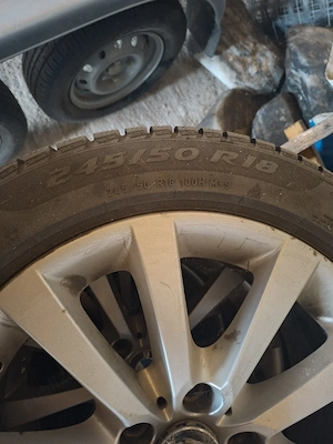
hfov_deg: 58.9
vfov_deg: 73.9
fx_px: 295
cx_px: 166
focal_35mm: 23
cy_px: 222
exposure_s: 1/20
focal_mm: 5.54
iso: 1000
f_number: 1.8
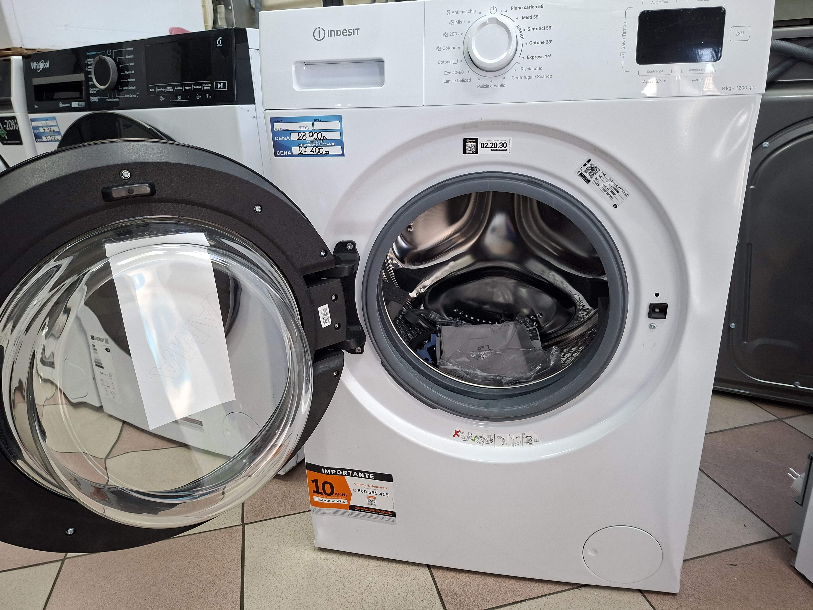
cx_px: 406
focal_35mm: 23
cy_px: 305
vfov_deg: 58.9
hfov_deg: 73.9
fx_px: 540
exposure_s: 1/50
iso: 200
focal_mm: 5.54
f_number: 1.8
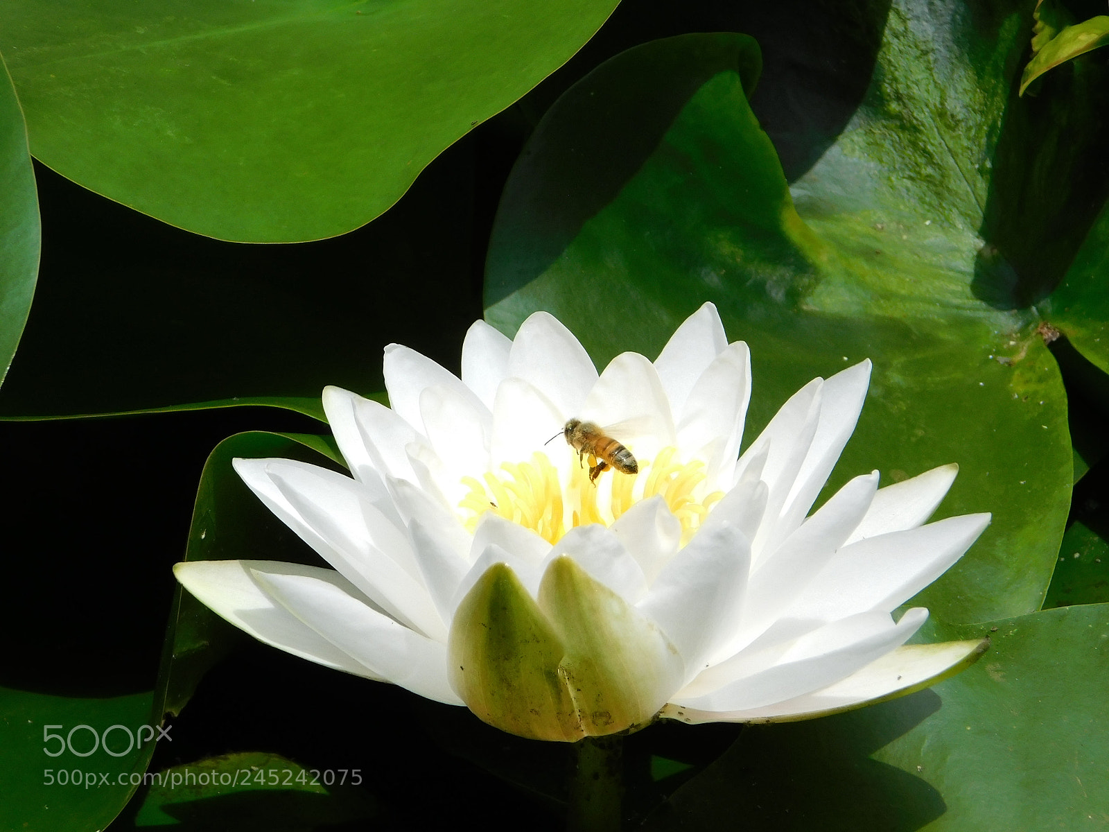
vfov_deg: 2.9
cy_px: 416
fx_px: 16467
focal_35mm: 514
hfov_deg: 3.9
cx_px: 554
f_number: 6
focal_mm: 91.2
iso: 125
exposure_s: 1/500
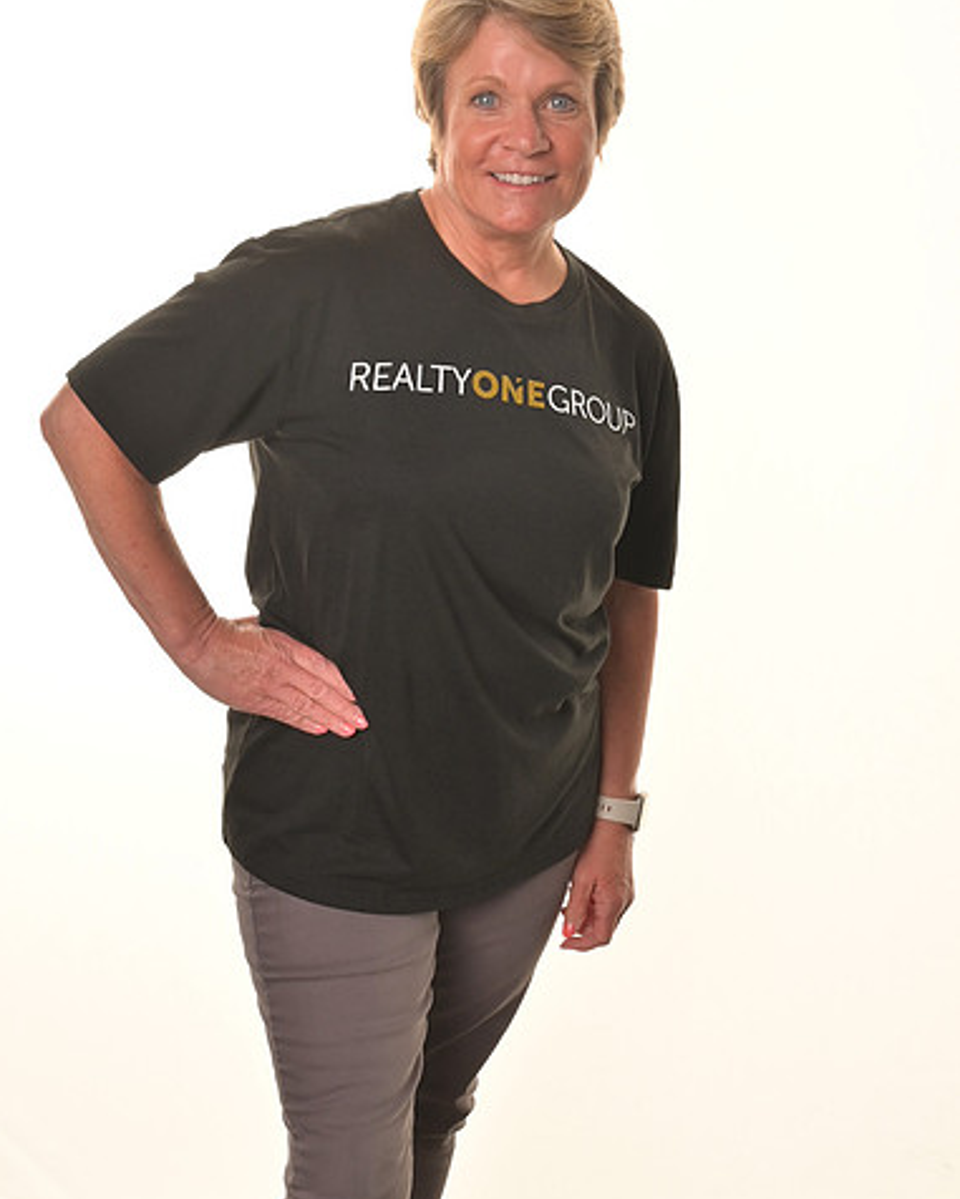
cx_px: 475
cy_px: 496
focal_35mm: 72
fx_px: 2556
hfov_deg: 21.3
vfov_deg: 26.4
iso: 200
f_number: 11
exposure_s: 1/160
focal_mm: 42
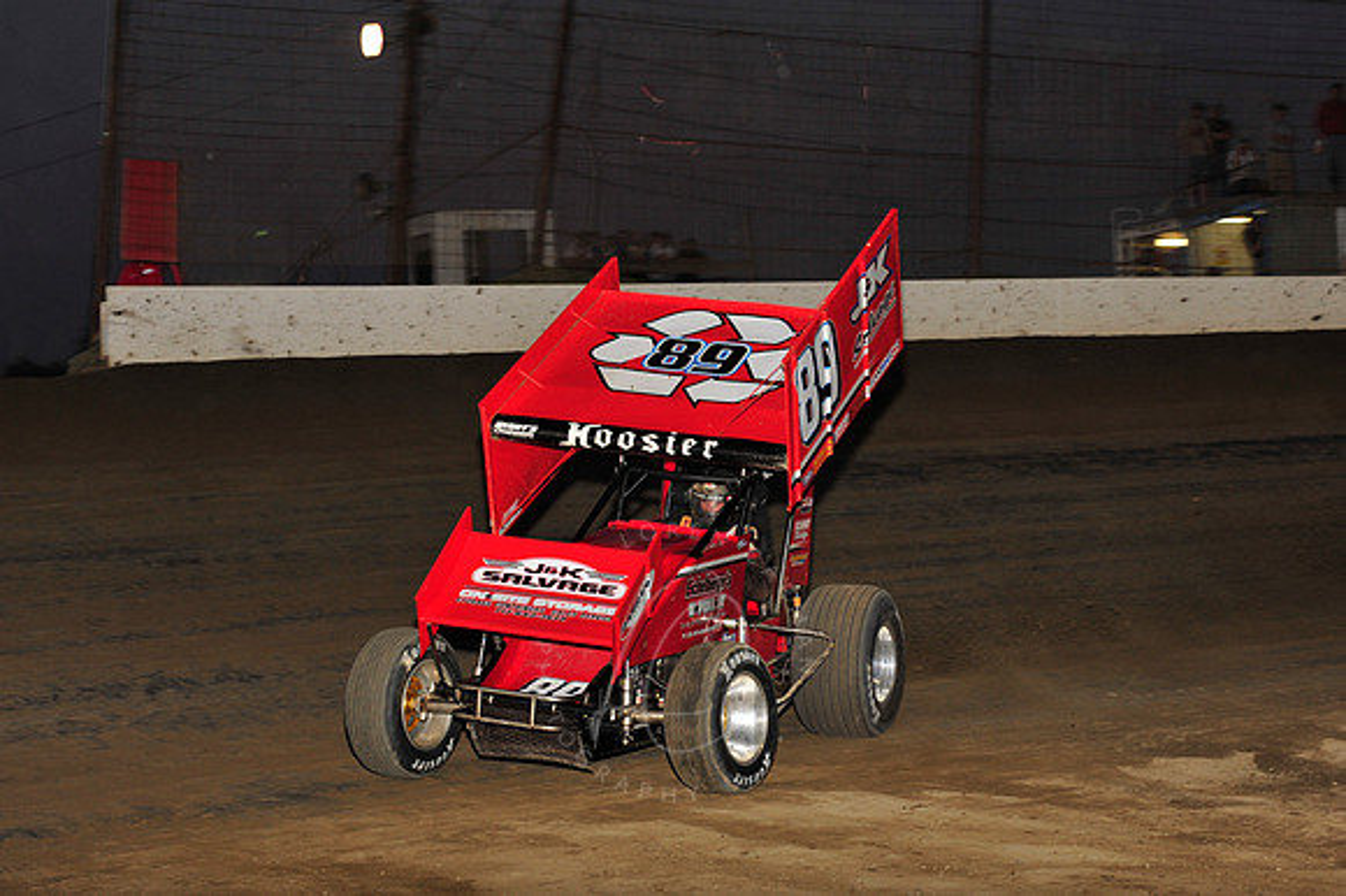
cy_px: 448
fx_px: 3438
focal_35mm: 92
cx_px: 673
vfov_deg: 14.8
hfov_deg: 22.2
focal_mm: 92
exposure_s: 1/320
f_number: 7.1
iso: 1000
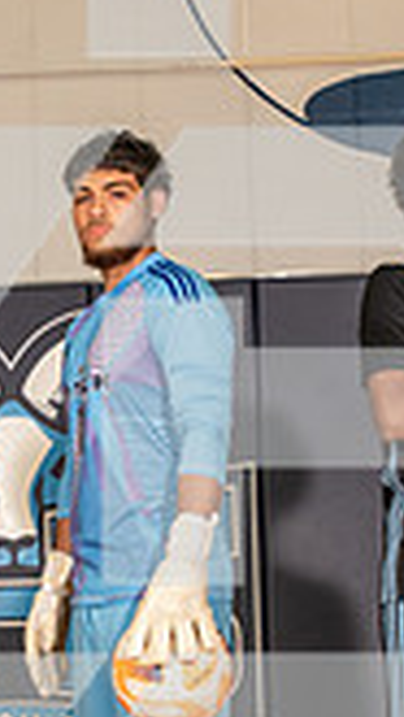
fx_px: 1825
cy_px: 358
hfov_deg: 12.5
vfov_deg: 22.2
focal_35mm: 96
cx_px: 17
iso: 800
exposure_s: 1/320
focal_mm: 26
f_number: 6.3
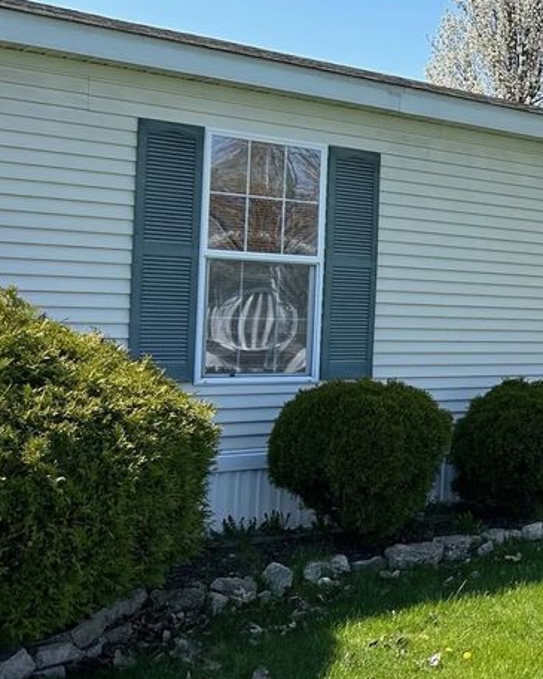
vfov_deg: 33.0
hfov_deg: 23.5
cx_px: 711
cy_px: 290
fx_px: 1145
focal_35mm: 57
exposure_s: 1/2695
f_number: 1.5
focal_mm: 5.7
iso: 50
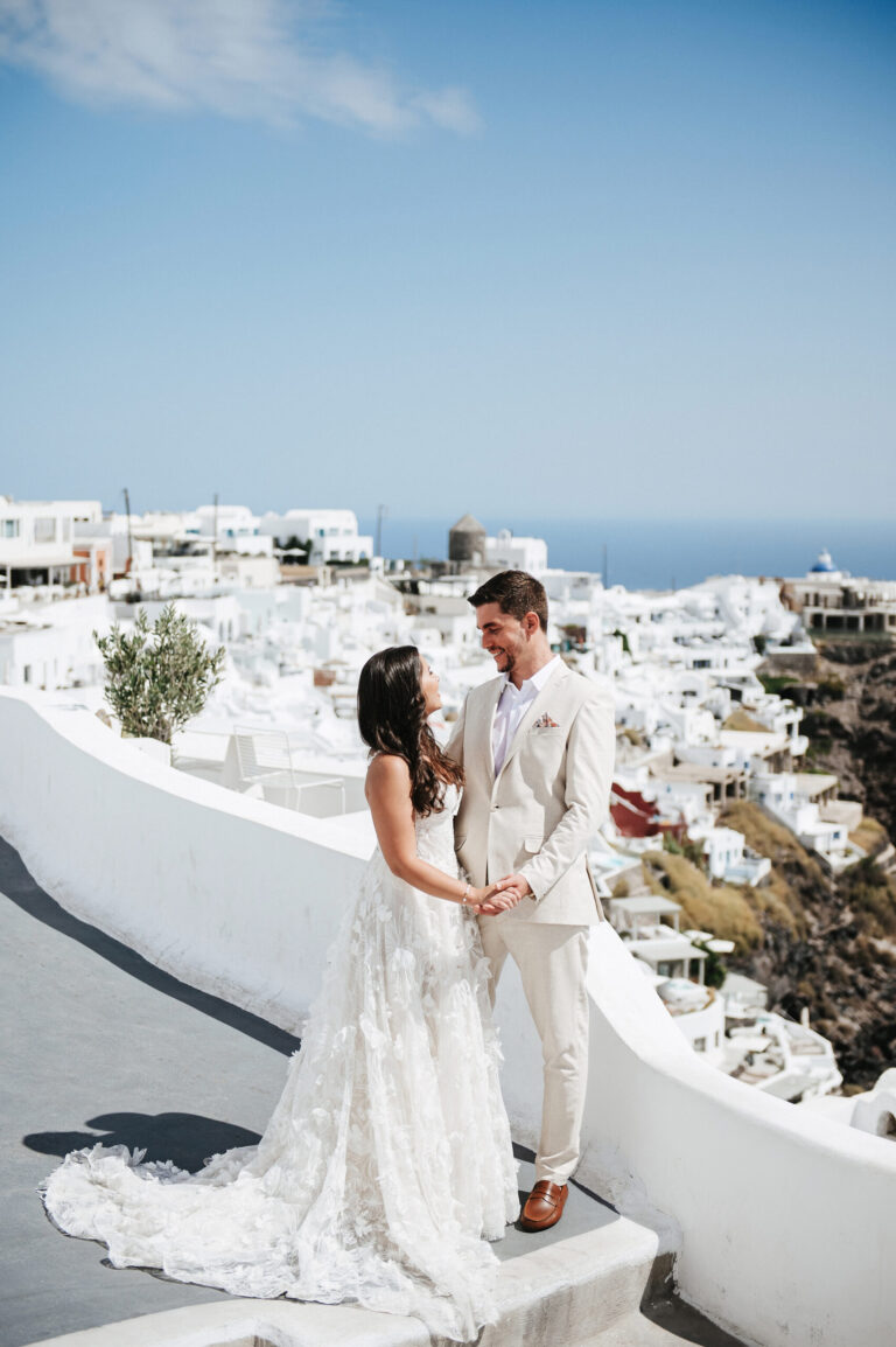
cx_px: 448
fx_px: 1869
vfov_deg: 39.6
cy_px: 674
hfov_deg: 27.0
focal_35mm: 50
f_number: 3.2
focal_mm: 50
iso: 100
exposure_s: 1/4000
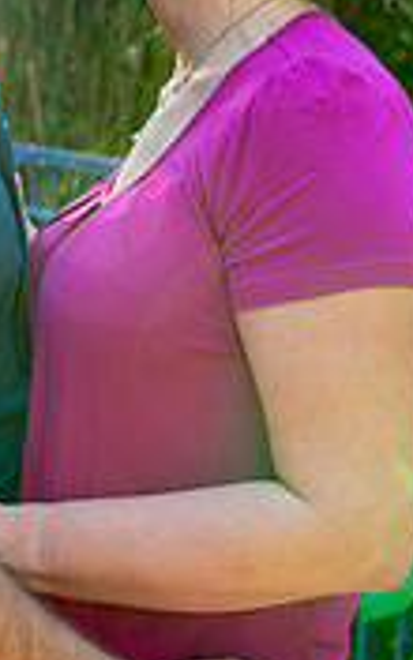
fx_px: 1639
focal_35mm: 91
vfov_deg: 22.2
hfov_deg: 13.9
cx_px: -83
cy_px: 56
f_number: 4.5
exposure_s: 1/100
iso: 320
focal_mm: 35
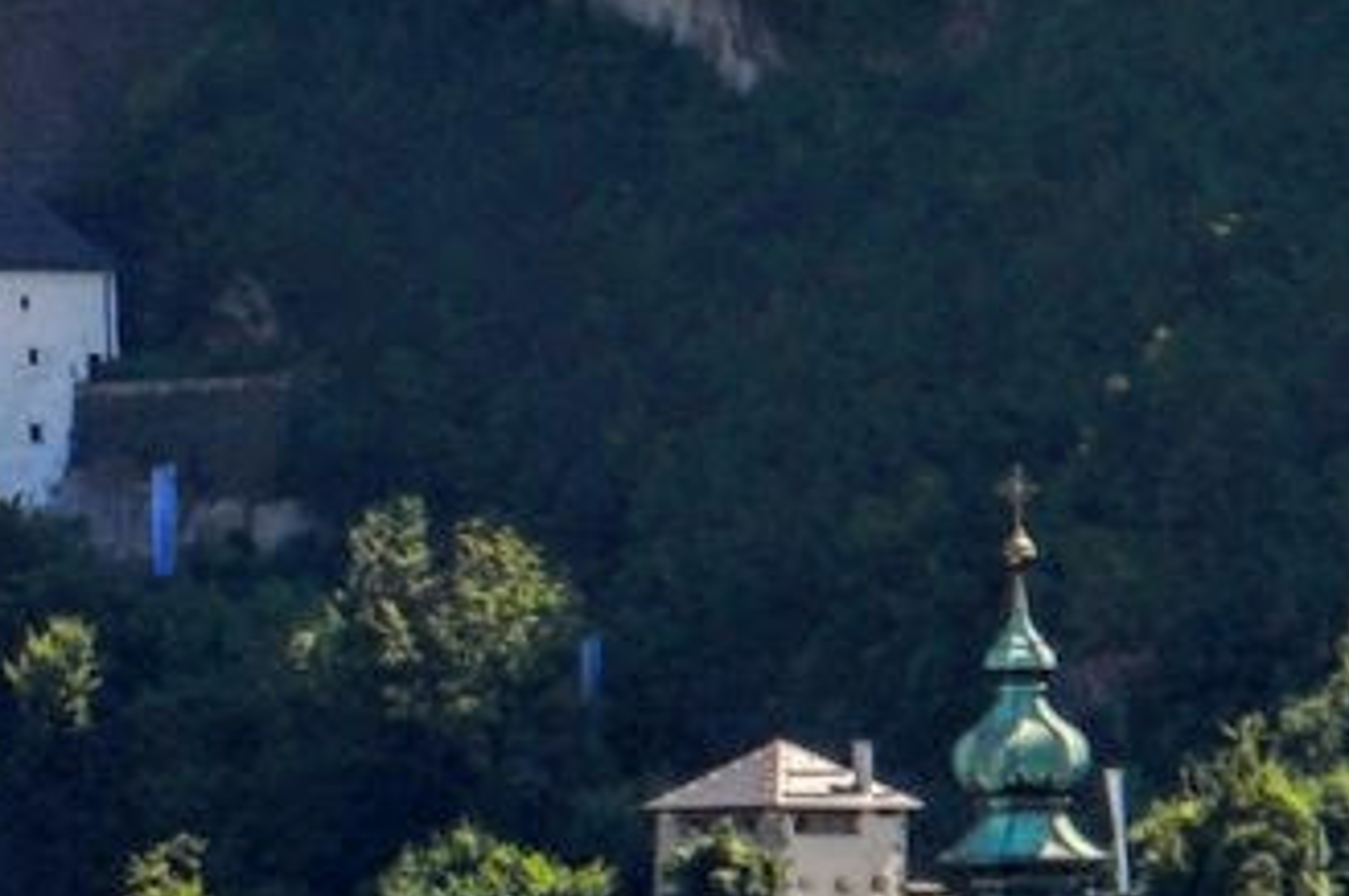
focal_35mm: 475
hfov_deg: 4.3
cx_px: -514
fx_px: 17781
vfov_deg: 2.9
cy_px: 678
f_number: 8
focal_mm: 51
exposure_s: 1/320
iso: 100
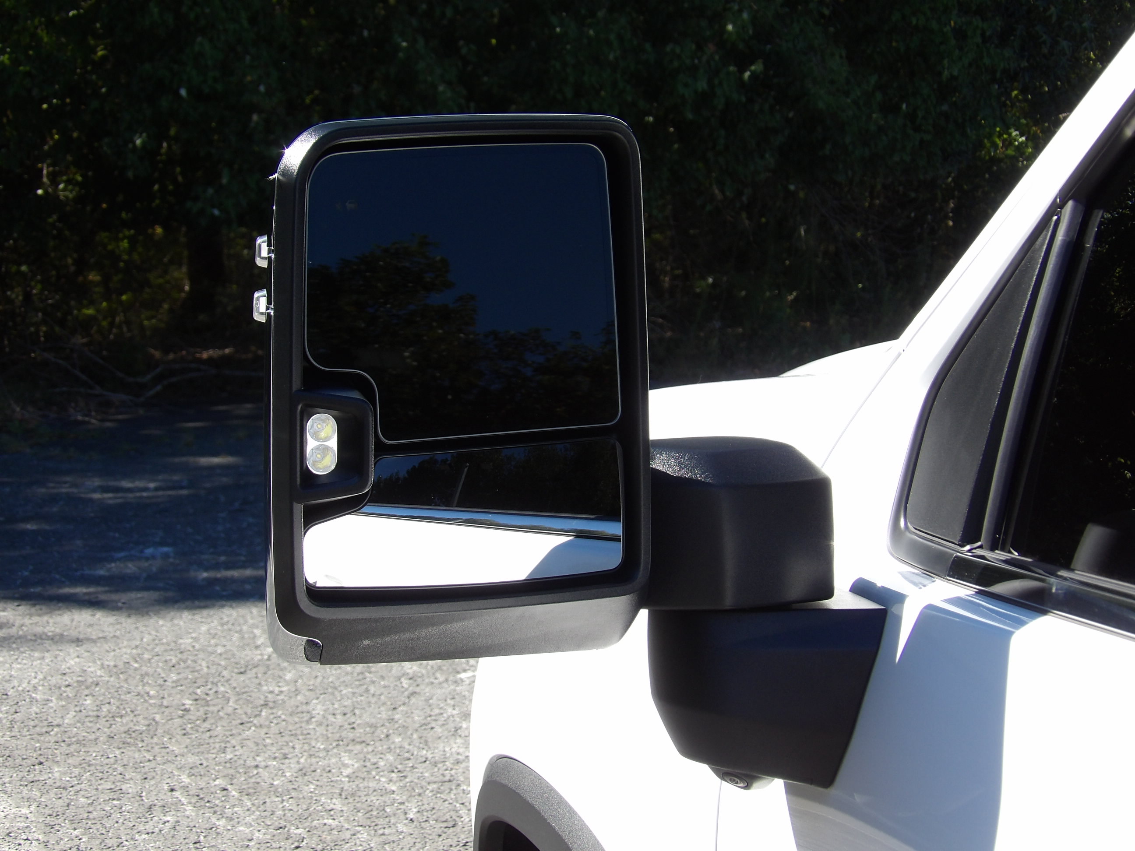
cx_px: 568
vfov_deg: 17.4
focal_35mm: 85
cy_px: 426
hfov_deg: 23.0
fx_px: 2787
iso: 100
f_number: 4.1
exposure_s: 1/291
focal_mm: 15.3
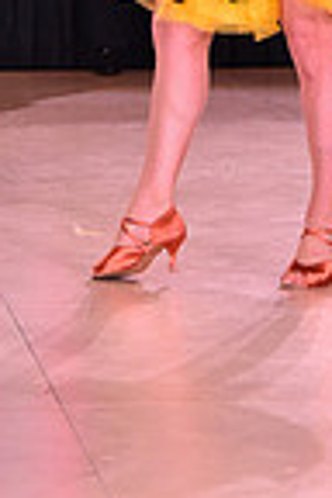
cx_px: -57
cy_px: -225
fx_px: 3679
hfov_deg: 5.1
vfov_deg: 7.6
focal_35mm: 266
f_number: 6.3
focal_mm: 66
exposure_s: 1/320
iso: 2500
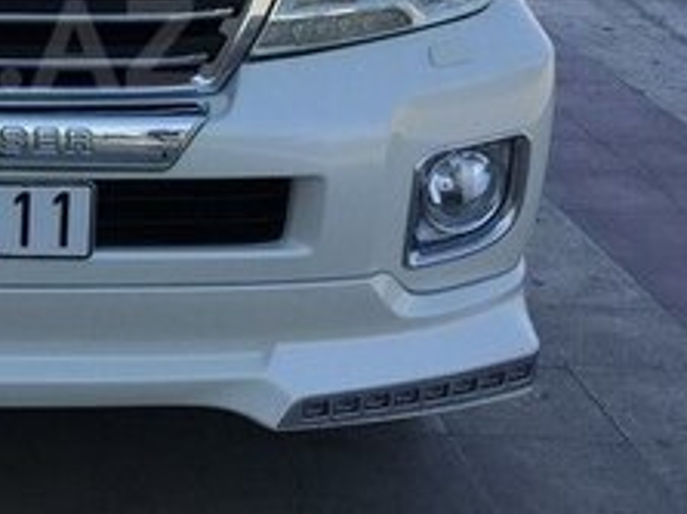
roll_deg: +0.5
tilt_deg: -12.3
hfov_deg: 21.3
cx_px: -120
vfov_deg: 16.9
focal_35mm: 86
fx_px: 1706
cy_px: 45
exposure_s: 1/1208
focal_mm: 4.15
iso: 32
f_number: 2.2
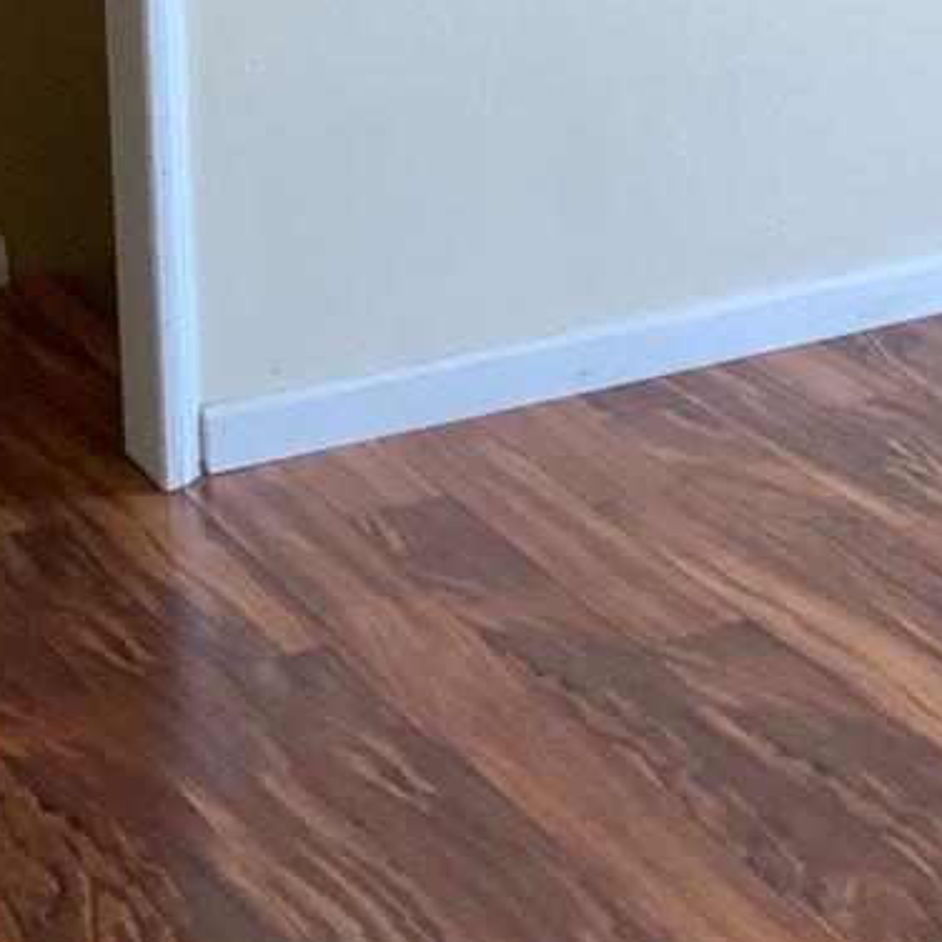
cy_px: -406
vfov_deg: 15.0
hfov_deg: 15.0
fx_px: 3356
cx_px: 1328
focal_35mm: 109
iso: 64
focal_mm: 3
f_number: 1.8
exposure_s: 1/120
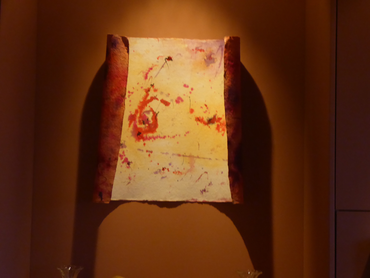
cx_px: 185
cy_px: 139
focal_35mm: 75
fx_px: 802
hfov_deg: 26.0
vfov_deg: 19.6
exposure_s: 1/4
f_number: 4.5
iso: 640
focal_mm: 12.5
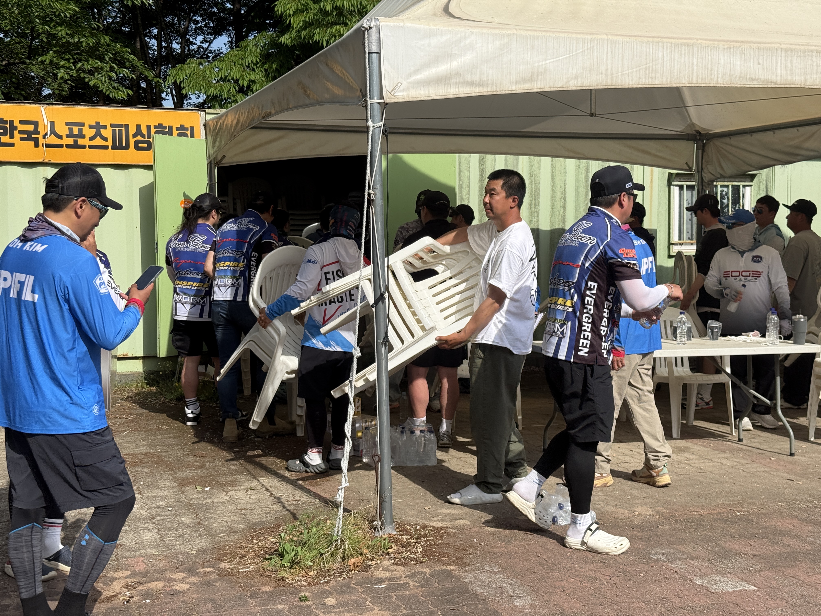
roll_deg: +0.3
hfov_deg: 39.7
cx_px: 410
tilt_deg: -1.9
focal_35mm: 48
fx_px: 1138
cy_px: 308
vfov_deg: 30.3
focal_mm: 6.76
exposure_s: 1/5208
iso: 80
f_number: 1.78
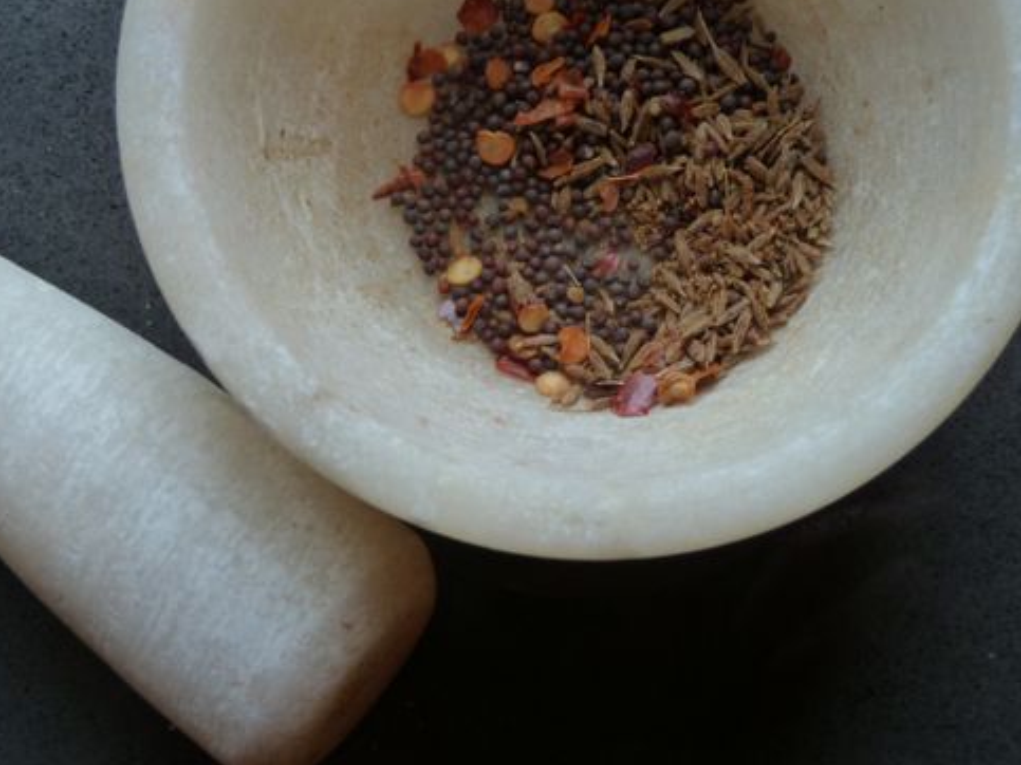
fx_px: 1563
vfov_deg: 27.5
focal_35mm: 53
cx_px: 516
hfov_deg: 36.2
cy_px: 361
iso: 125
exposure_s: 1/20
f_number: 3.6
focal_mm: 6.5
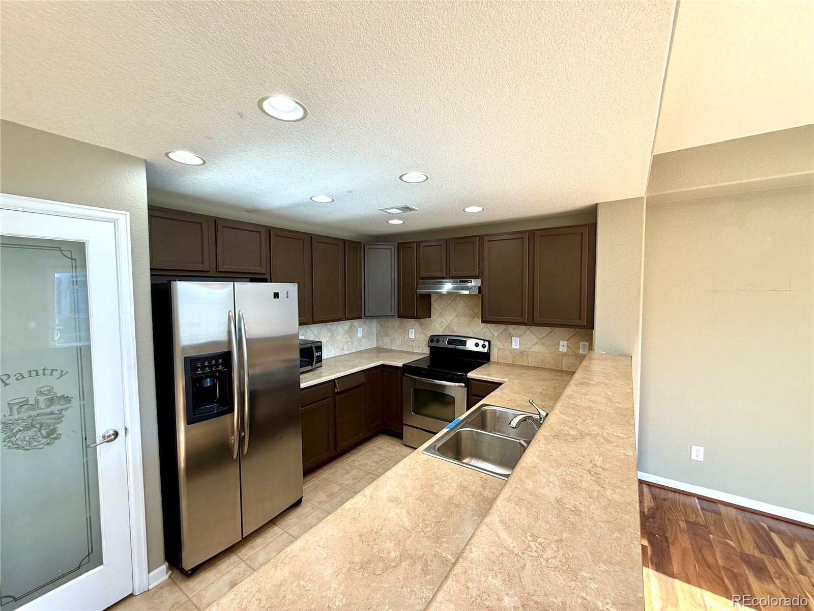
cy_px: 306
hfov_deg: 102.1
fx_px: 329
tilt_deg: -2.6
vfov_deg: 85.7
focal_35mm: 14
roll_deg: +0.2
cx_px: 407
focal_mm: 2.22
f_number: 2.2
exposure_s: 1/120
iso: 160
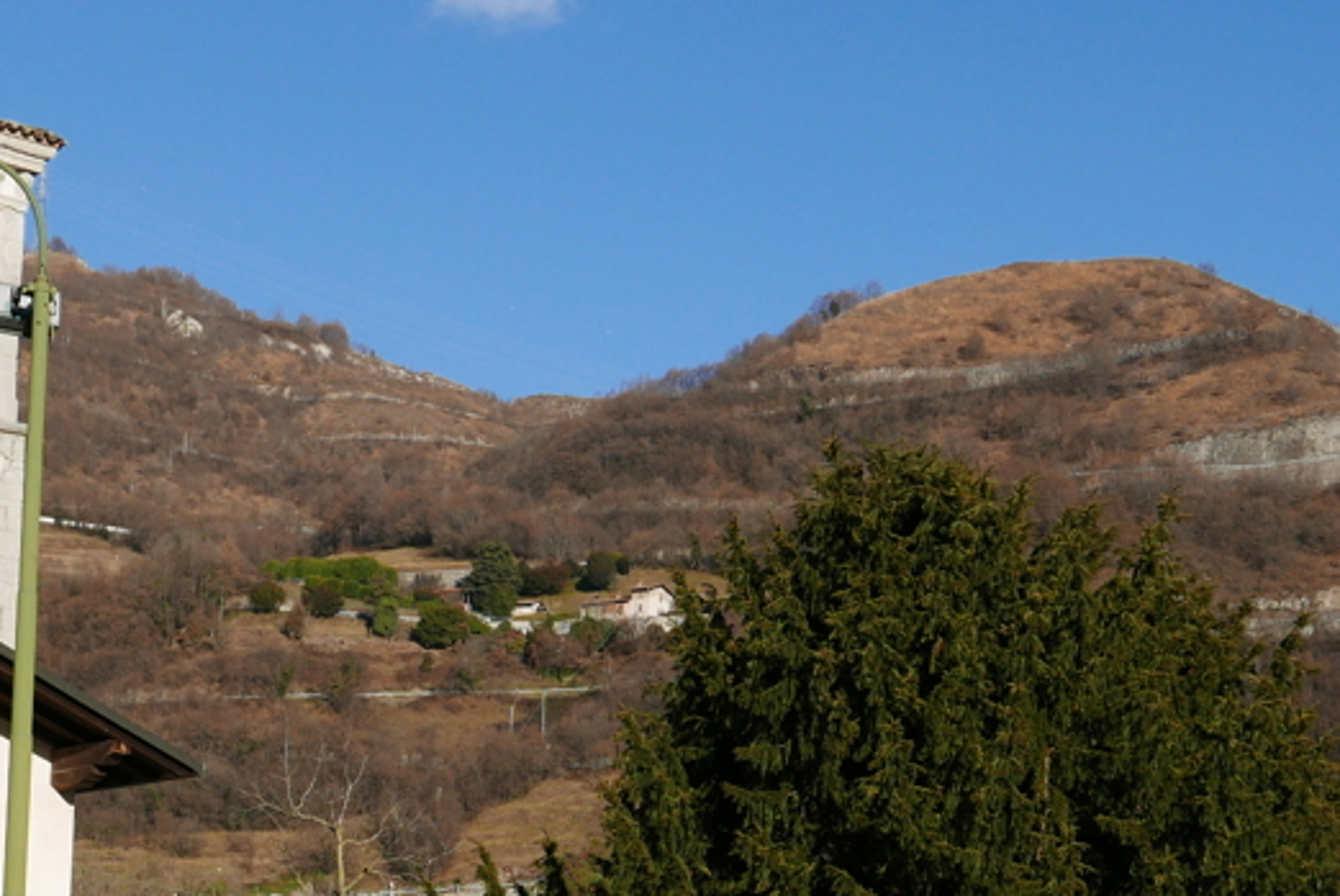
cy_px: 791
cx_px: 592
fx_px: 2906
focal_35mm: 78
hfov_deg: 26.0
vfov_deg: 17.3
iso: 200
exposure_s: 1/800
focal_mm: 15.4
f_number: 5.6
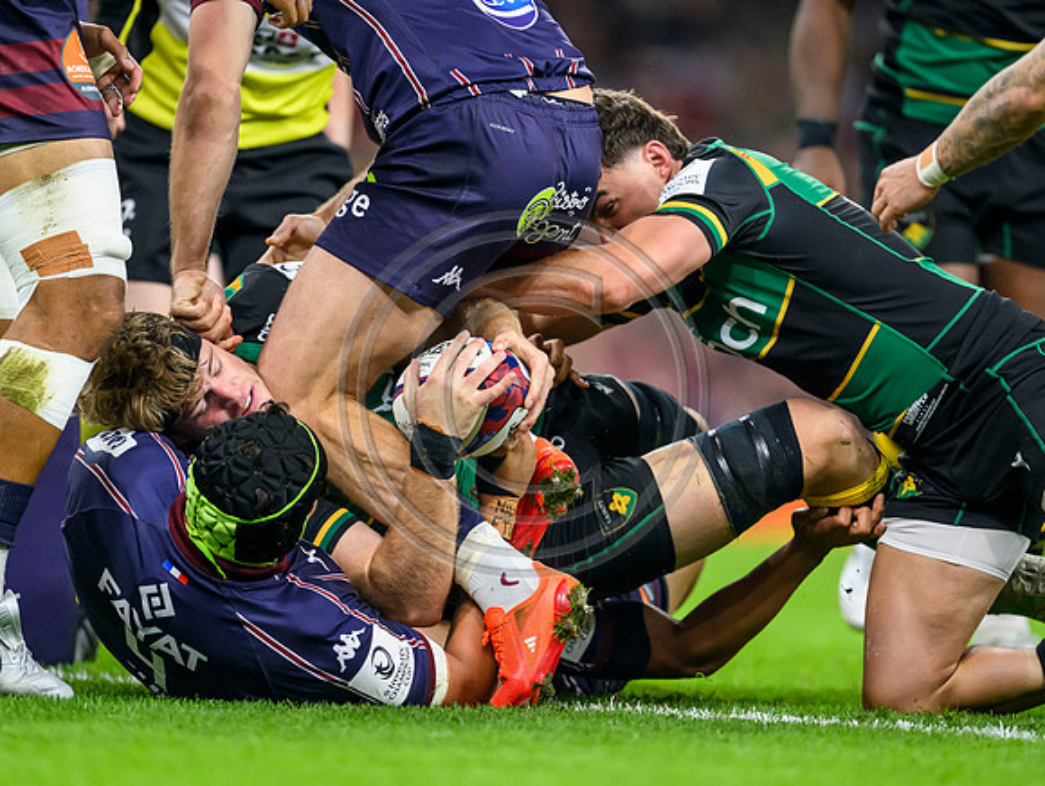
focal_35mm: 510
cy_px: 393
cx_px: 635
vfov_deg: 2.9
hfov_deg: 3.9
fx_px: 15398
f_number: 3.2
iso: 5000
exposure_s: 1/2500
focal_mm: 400
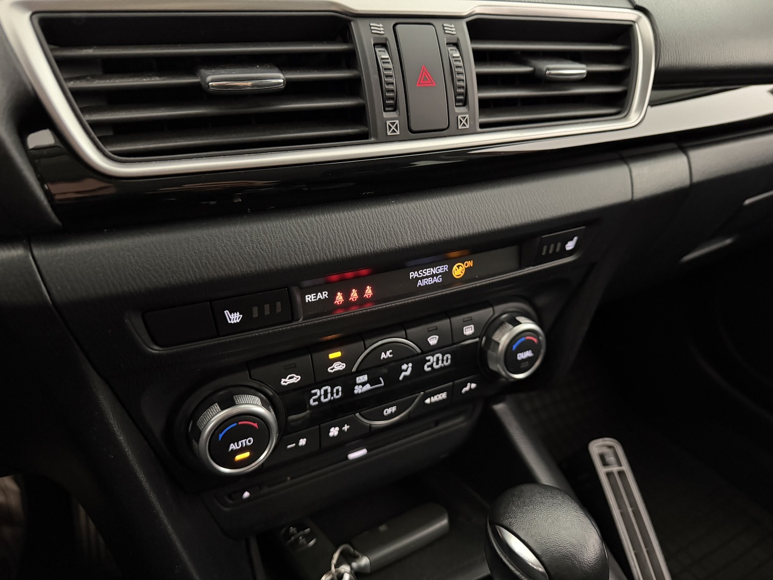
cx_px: 386
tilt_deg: -28.4
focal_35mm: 24
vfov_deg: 56.8
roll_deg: -1.9
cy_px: 290
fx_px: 536
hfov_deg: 71.6
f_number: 1.78
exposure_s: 1/25
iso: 1250
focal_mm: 6.76
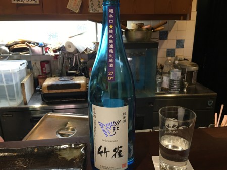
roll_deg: +0.7
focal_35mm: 29
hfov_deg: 61.6
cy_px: 85
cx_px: 114
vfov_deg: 48.3
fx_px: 190
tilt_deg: -16.5
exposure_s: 1/15
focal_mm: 4.15
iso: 64
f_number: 2.2
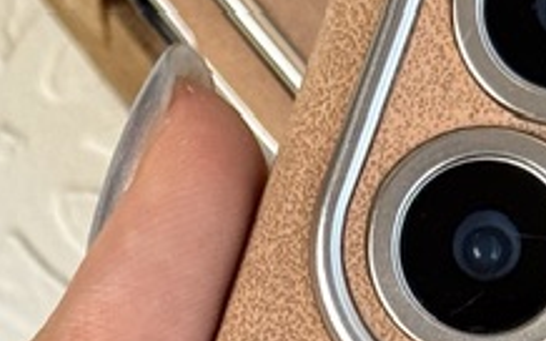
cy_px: 915
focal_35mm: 299
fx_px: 4447
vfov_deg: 4.3
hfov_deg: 7.0
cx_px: 438
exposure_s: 1/1149
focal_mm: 6.76
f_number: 1.78
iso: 100
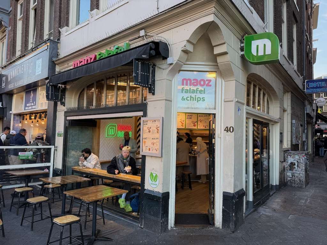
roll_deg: -1.7
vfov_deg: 56.8
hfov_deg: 71.6
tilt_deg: +4.2
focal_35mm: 24
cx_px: 164
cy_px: 122
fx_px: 227
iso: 80
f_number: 1.78
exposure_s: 1/405
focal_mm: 6.76
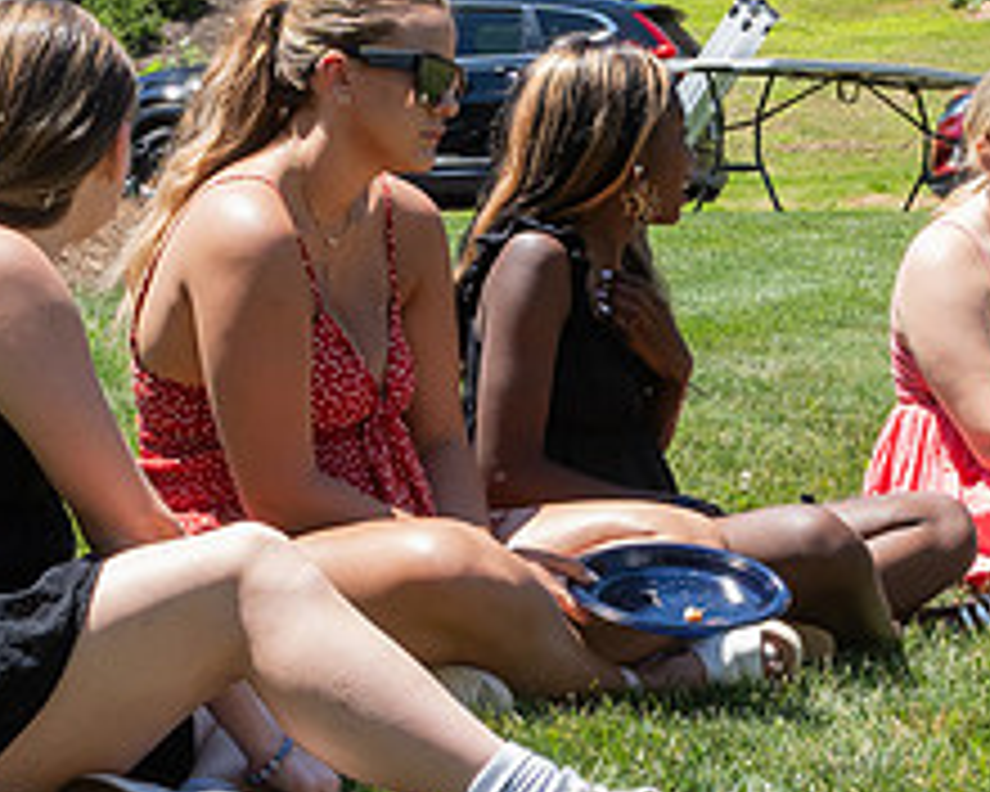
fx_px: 3750
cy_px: 575
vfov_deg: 12.0
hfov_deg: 15.0
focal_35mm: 128
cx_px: 640
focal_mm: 25
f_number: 9
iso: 640
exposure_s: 1/400
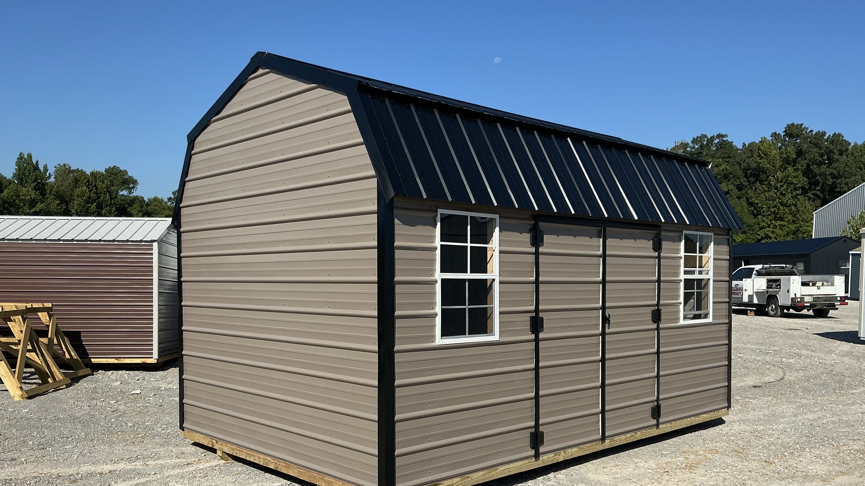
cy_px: 310
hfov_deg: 62.6
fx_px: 711
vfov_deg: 37.5
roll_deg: -1.5
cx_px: 437
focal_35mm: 31
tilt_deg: -4.1
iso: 25
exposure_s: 1/2667
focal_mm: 3
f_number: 1.8
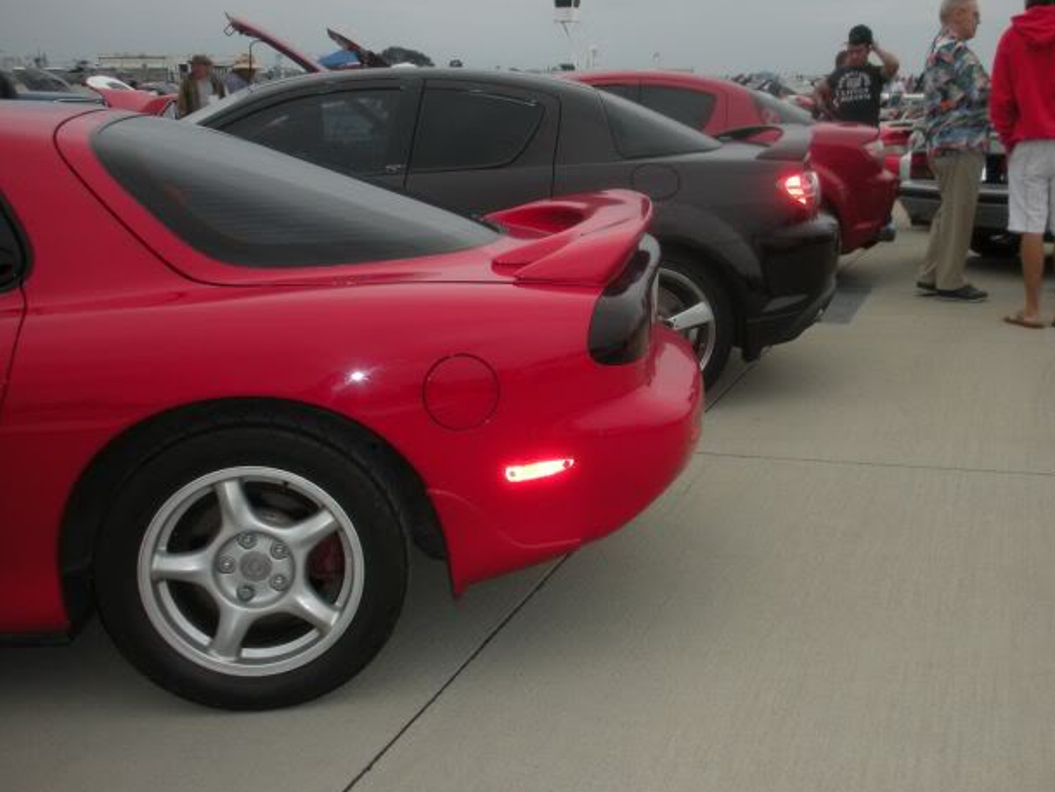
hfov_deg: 40.9
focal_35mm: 46
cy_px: 336
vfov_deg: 31.5
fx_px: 1402
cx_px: 663
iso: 92
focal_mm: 6.3
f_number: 3.5
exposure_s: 1/724
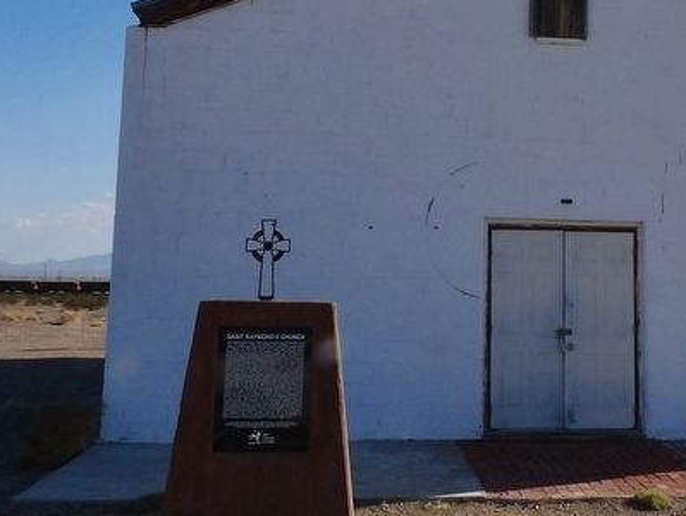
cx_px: 567
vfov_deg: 29.6
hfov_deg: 37.9
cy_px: 101
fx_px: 952
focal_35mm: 48
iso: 100
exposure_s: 1/400
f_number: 7.4
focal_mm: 4.3
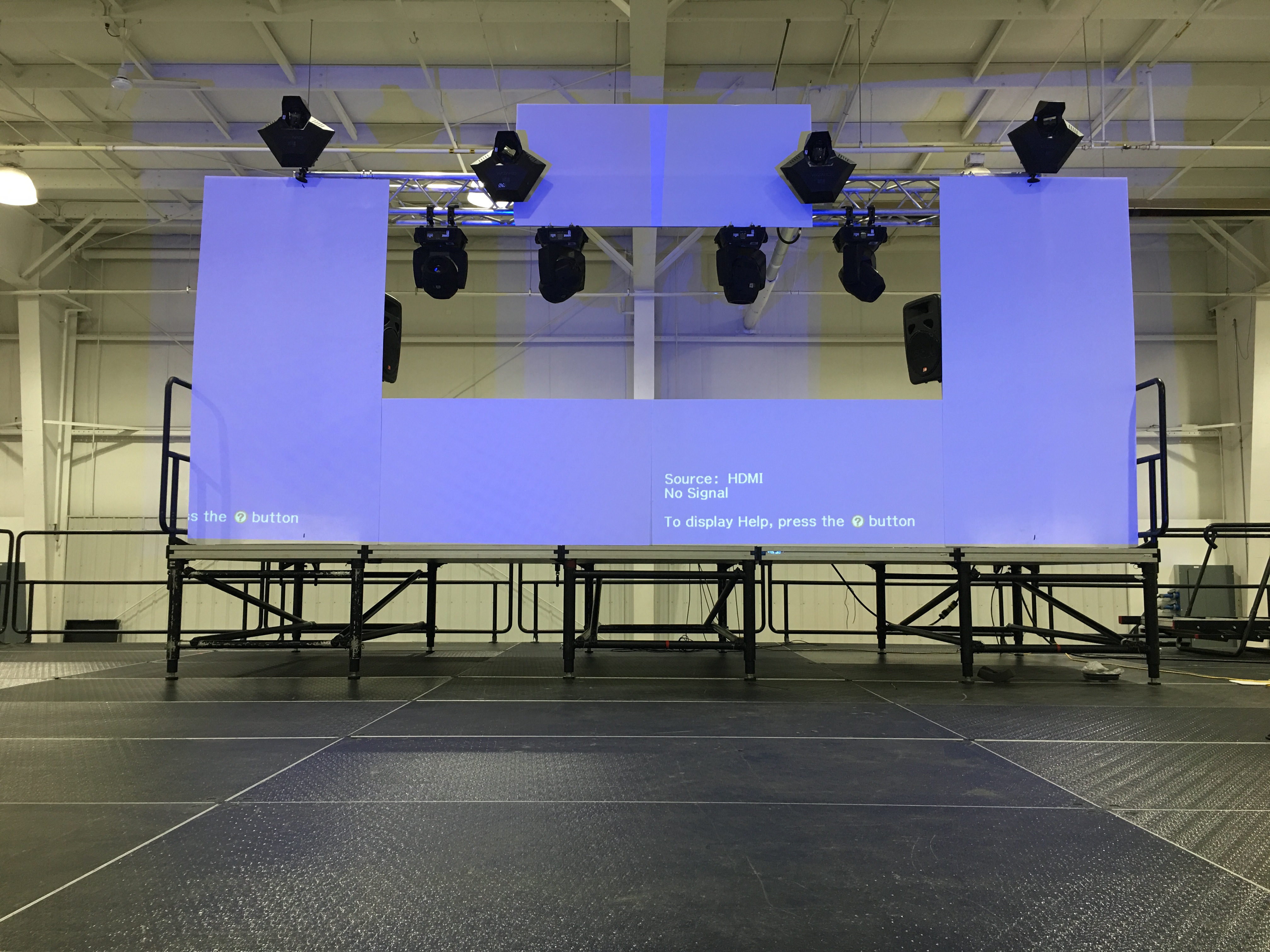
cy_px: 476
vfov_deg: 48.2
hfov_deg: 61.7
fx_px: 1064
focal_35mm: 29
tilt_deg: +5.4
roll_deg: -1.4
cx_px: 635
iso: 40
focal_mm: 4.15
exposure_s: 1/15
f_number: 2.2
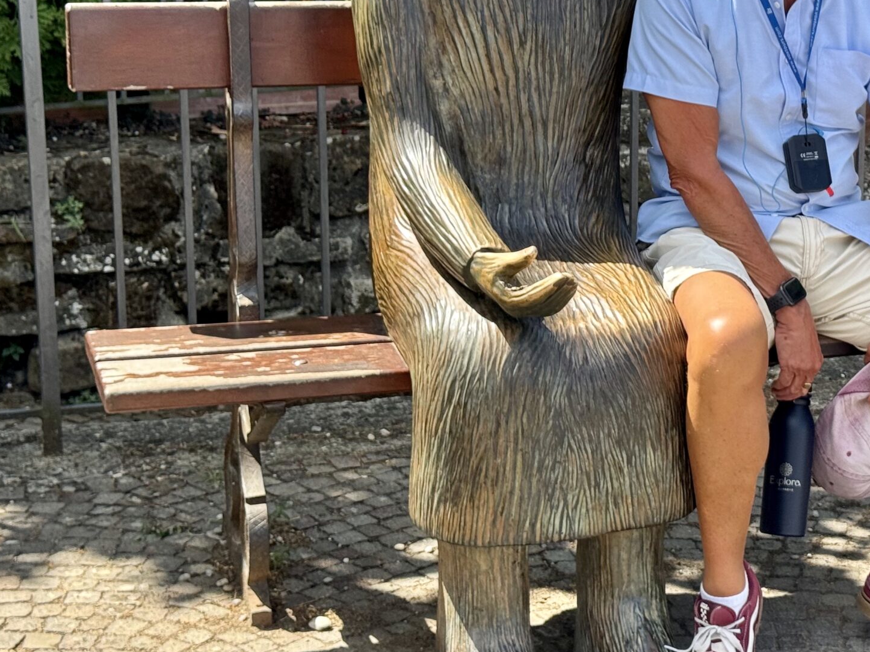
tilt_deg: -13.7
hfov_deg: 22.8
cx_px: 660
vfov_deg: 17.3
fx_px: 2136
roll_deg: -0.6
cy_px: 188
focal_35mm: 85
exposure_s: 1/1366
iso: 64
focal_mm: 6.76
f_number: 1.78
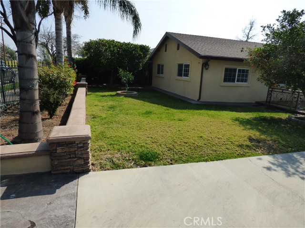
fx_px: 176
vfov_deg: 66.0
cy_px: 114
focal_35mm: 20
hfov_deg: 81.7
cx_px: 152
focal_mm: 3.58
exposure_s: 1/640
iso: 200
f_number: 5.6
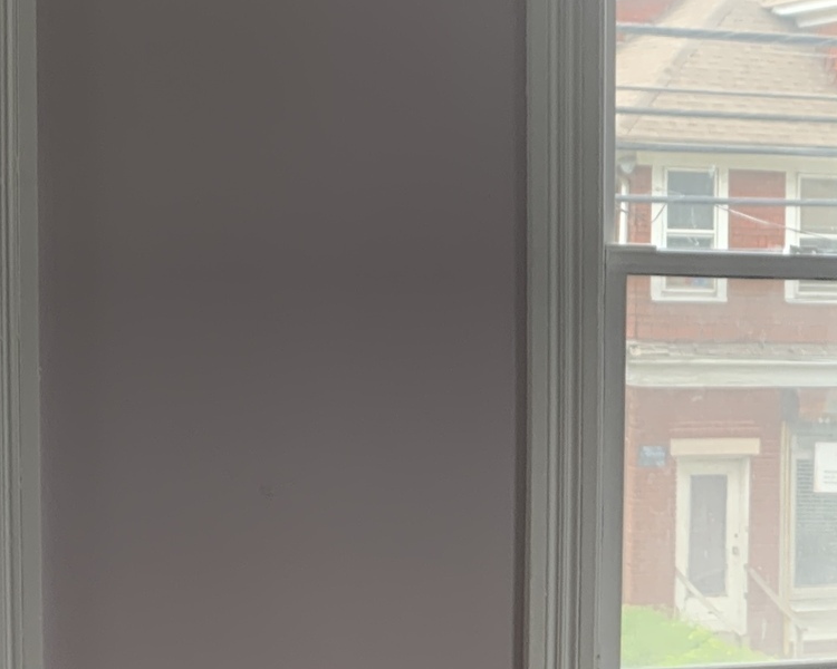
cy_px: 482
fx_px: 2576
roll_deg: -1.1
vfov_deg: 14.8
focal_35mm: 104
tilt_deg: -5.9
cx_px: 971
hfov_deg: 17.7
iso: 32
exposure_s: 1/122
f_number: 1.8
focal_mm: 4.25
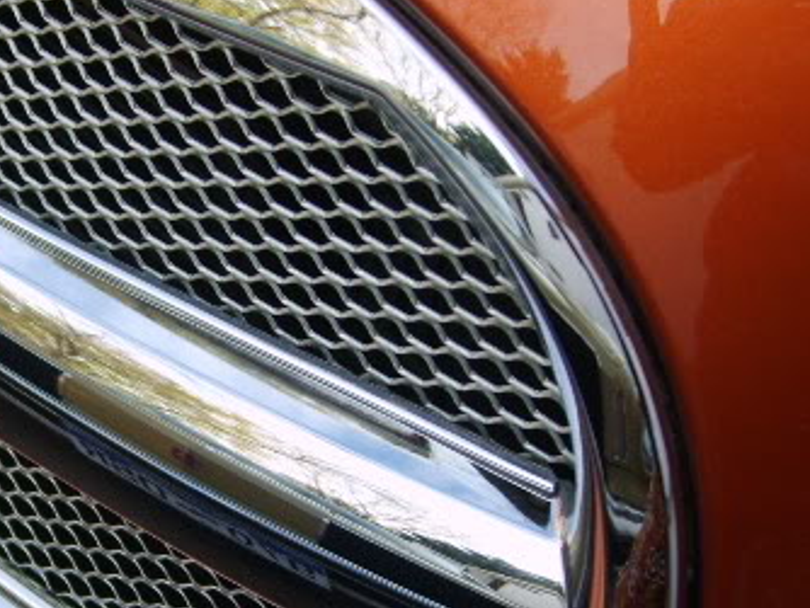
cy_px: 472
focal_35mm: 67
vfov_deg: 21.7
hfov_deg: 28.1
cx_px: 121
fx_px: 1569
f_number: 2.8
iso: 50
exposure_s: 1/250
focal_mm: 5.8
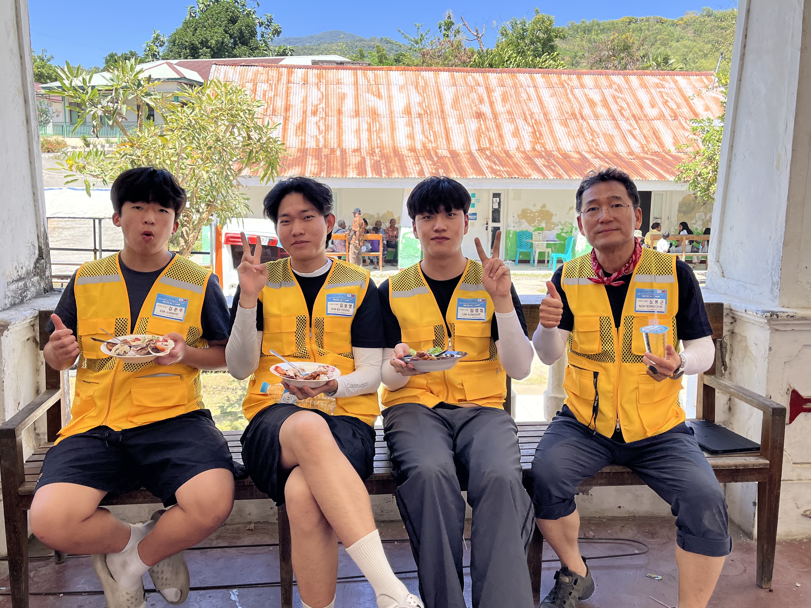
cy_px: 284
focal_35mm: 31
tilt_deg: -6.9
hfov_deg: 58.3
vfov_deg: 45.4
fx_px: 726
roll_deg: -1.0
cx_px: 389
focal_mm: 5.1
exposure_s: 1/1028
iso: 50
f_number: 1.6
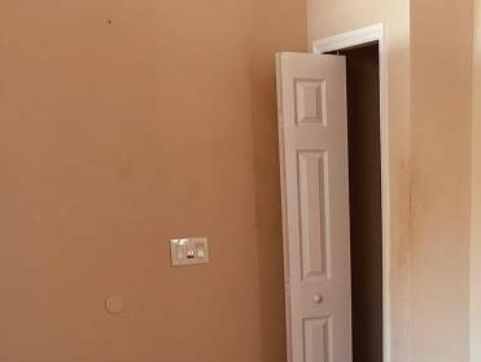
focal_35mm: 56
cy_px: 314
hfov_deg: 32.6
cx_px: 434
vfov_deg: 25.5
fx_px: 779
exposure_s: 1/60
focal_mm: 5.7
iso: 200
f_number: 1.5
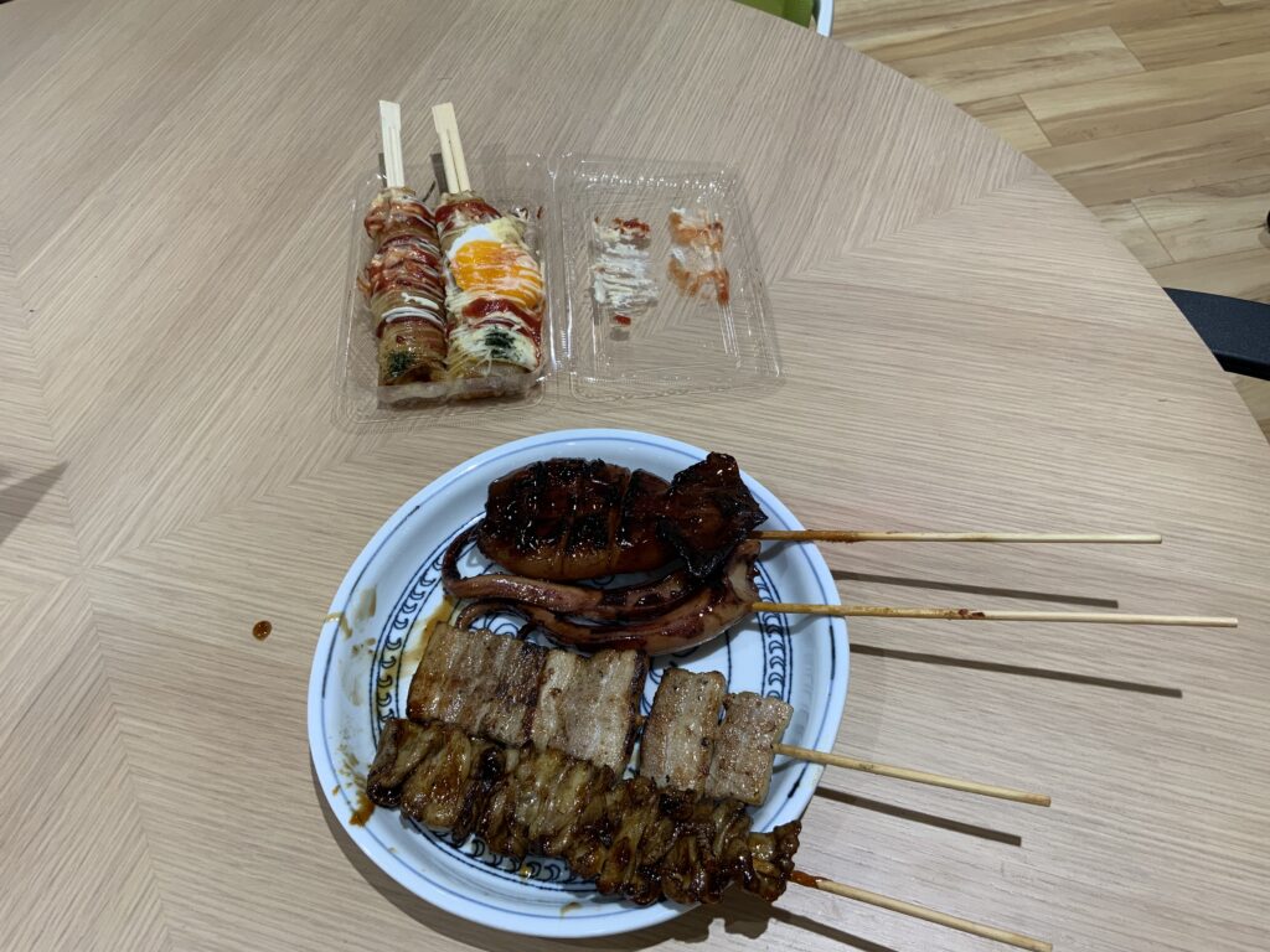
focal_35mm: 29
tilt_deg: -54.2
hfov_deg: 61.7
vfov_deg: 48.2
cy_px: 476
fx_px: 1064
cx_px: 635
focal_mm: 3
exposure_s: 1/63
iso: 32
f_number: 1.8
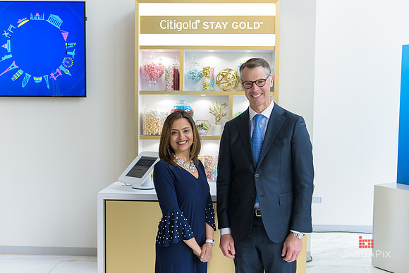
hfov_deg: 50.7
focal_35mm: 38
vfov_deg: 35.1
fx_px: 432
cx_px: 204
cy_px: 136
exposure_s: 1/200
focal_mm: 38
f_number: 3.2
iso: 1000
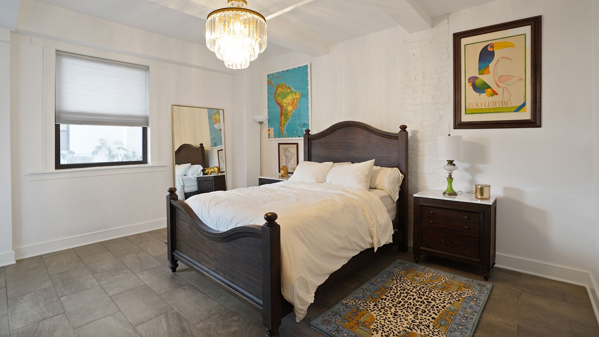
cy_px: 145
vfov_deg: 63.6
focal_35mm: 17
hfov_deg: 95.9
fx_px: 270
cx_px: 300
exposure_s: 1/50
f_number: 4
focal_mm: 16
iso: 1600
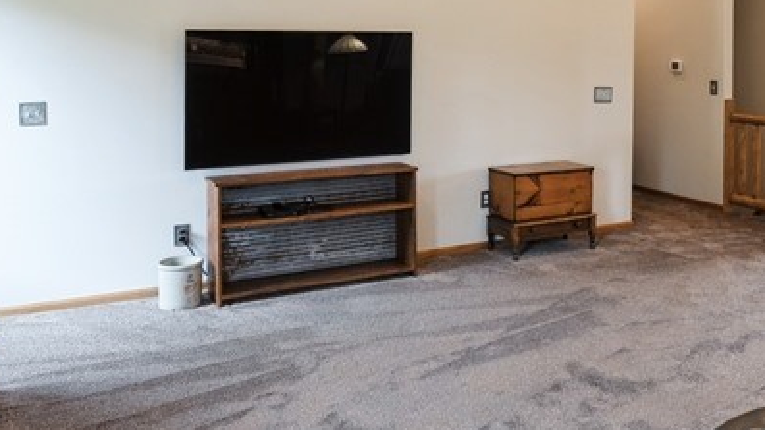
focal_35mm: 38
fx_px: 771
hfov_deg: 51.4
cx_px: 534
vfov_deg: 29.7
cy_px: 31
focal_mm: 16
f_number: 8
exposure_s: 1/5
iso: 200
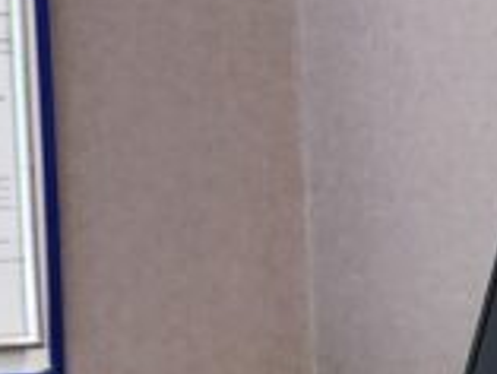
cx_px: 1402
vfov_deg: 8.4
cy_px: 361
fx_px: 2529
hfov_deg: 9.3
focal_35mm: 176
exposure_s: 1/100
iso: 320
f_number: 1.8
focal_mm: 5.4
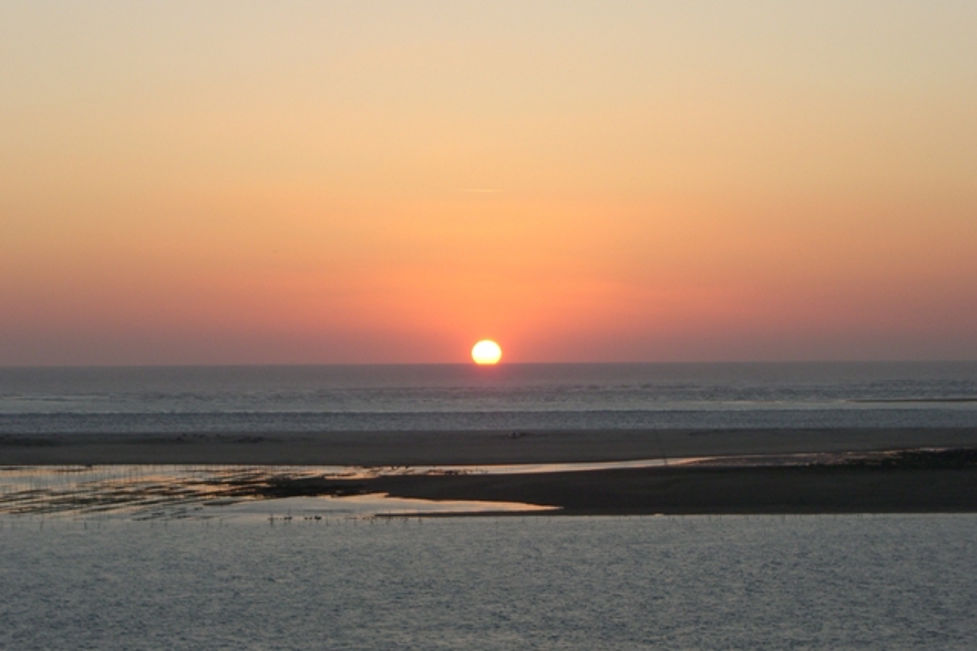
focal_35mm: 119
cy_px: 348
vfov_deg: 11.5
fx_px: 3228
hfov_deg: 17.2
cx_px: 488
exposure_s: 1/160
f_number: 5.1
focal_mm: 23.7
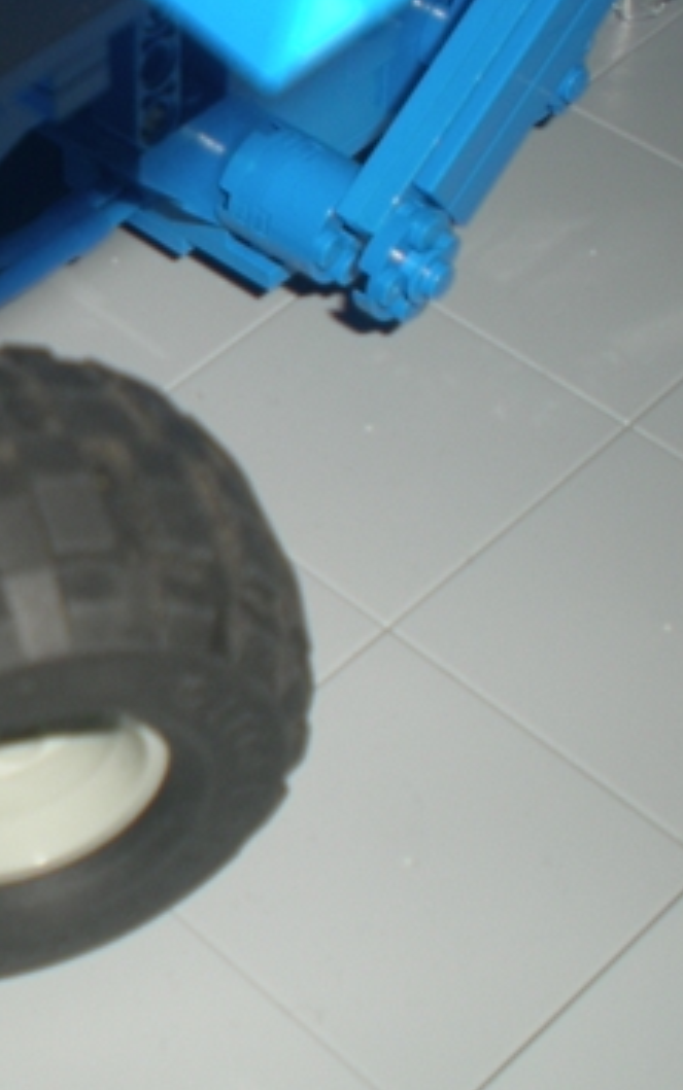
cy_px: 423
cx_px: -201
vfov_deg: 28.1
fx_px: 2171
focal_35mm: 73
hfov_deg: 16.9
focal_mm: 6.3
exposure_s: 1/60
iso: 50
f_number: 3.1
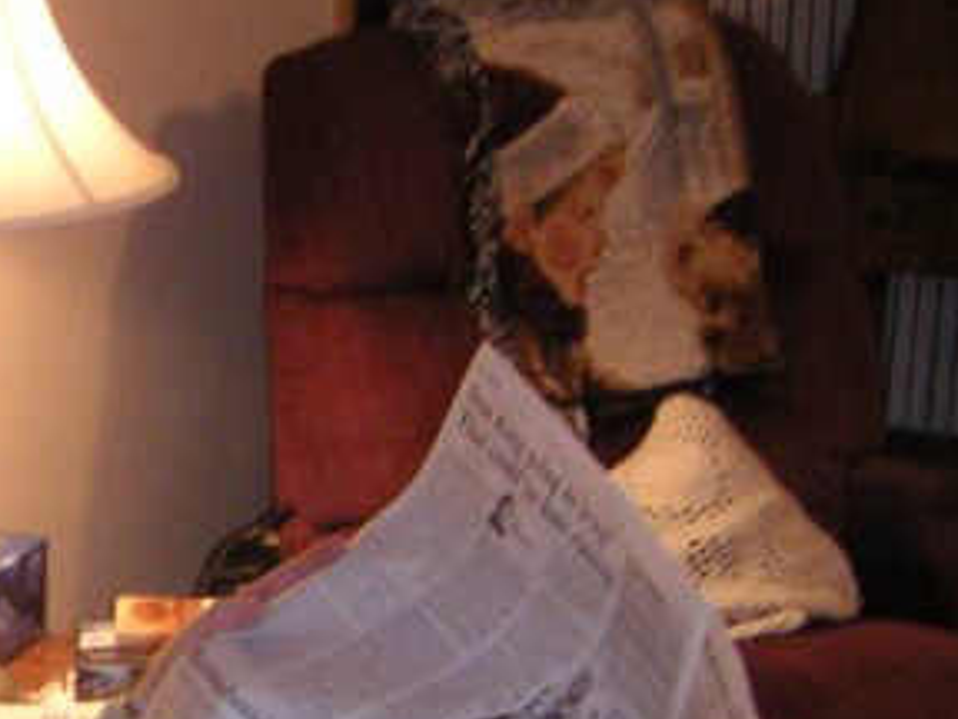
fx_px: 2878
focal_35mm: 104
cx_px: -253
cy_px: 816
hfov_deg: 17.8
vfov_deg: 13.9
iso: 200
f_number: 2.9
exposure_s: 1/45
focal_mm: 5.1
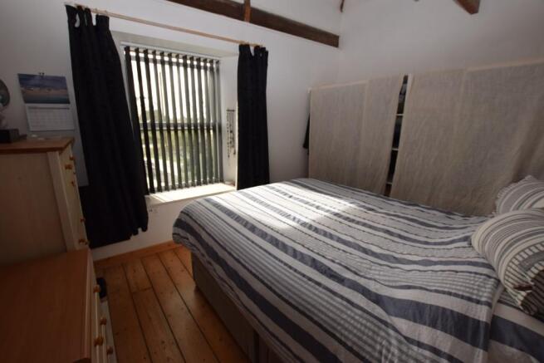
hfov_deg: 100.4
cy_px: 182
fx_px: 227
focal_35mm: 15
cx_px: 272
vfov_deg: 77.4
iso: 280
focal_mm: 10
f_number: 5
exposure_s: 1/200
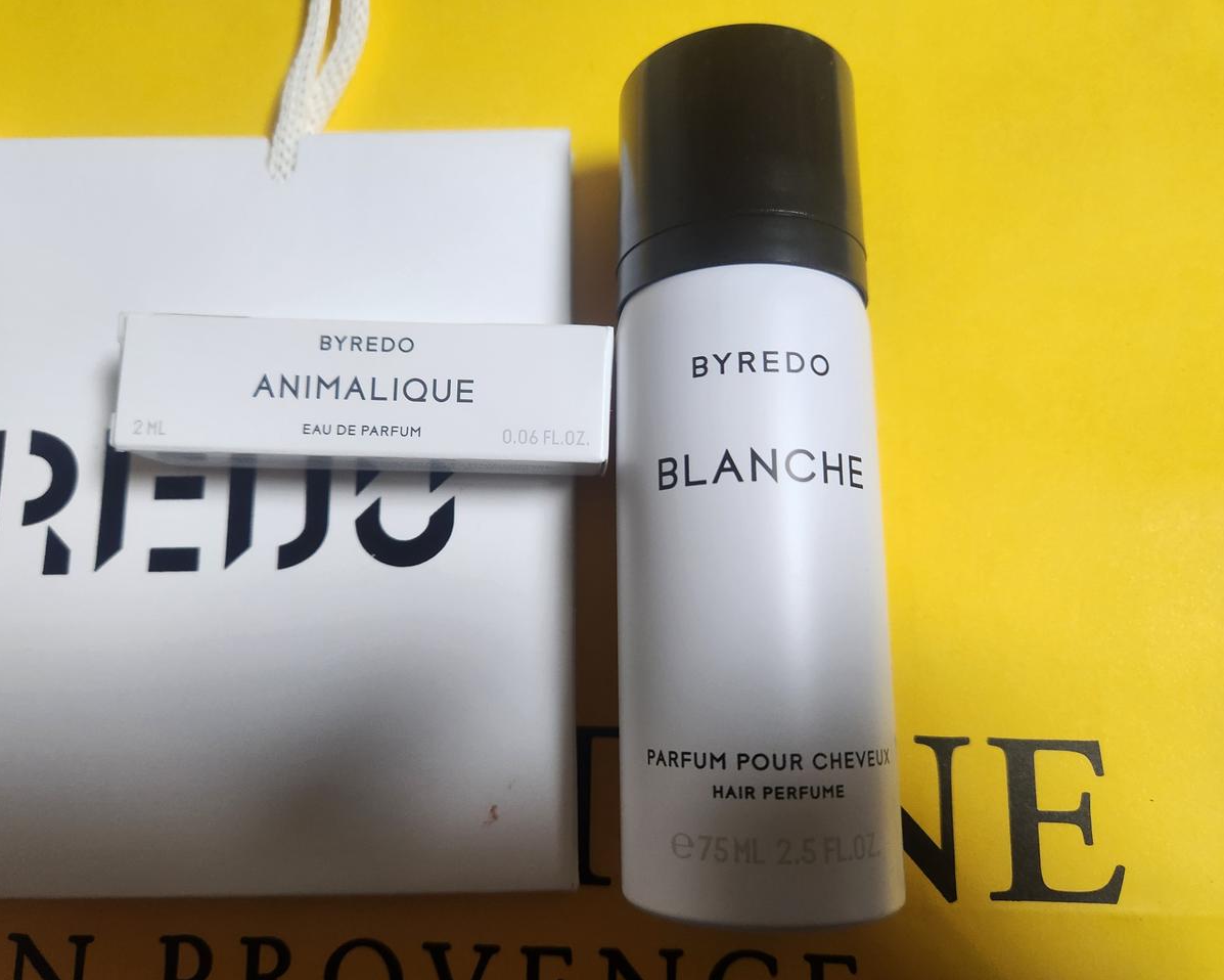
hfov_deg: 70.3
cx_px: 601
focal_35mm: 24
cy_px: 490
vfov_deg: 58.8
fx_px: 870
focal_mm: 5.4
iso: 250
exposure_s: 1/120
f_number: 1.8
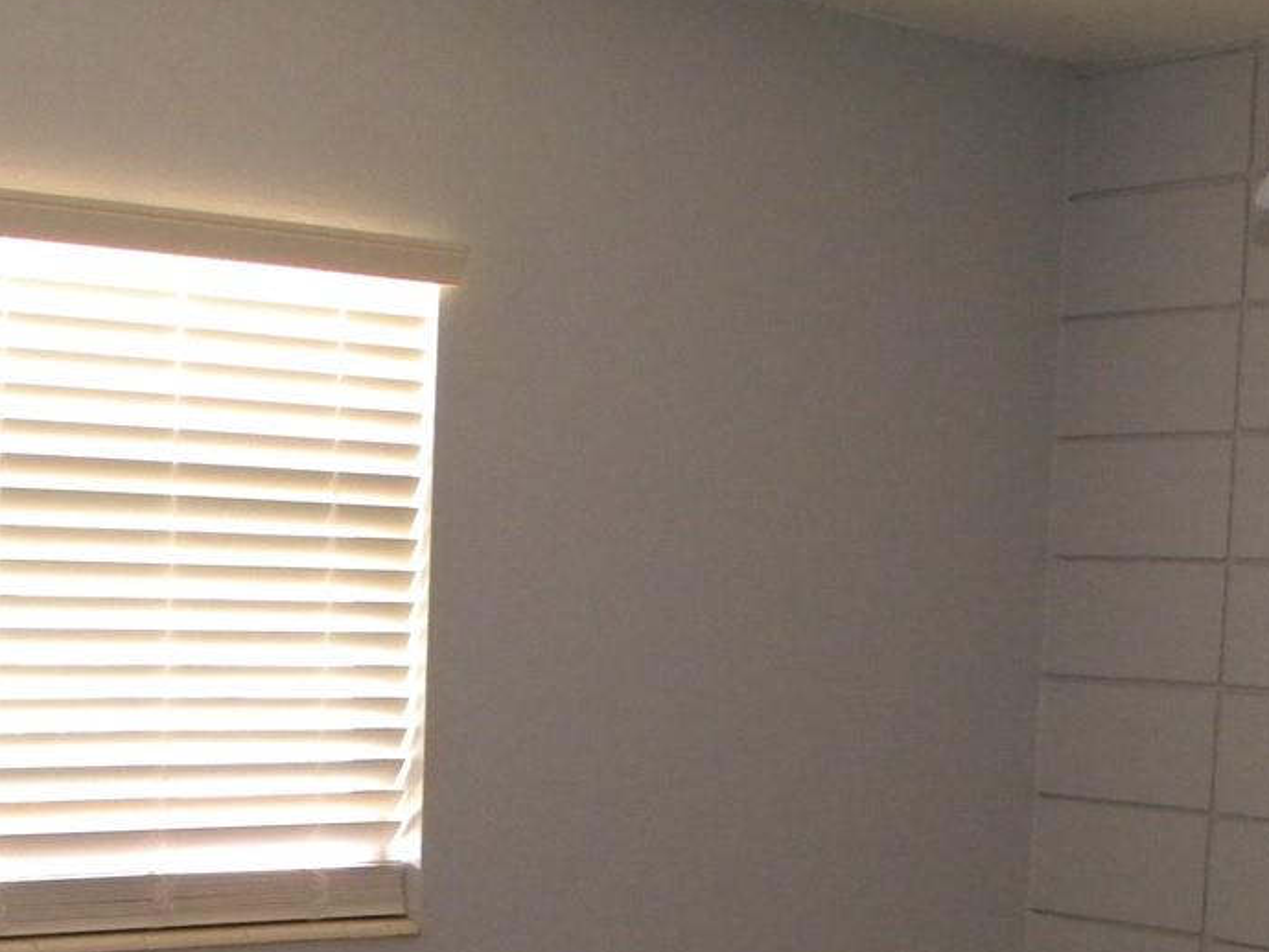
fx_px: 2383
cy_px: 1053
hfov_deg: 29.8
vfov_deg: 21.4
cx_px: 527
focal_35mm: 65
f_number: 3.5
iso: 400
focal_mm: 5
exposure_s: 1/64.8
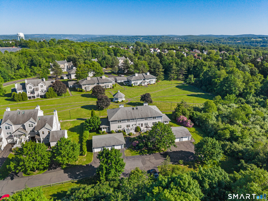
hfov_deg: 71.6
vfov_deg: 56.8
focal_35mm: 24
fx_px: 186
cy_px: 100
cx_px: 134
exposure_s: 1/2500
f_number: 1.8
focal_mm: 8.67
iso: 100
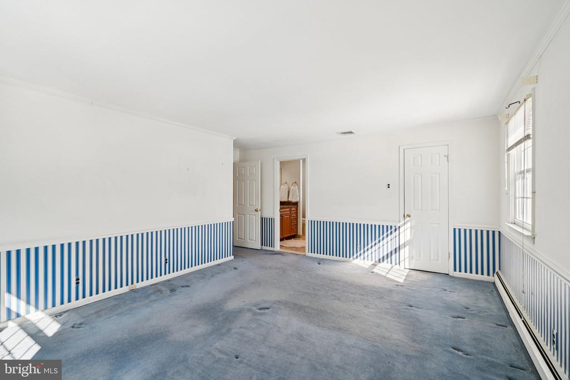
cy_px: 190
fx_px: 238
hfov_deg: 100.4
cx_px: 285
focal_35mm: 15
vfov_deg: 77.3
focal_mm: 15
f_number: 8
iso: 160
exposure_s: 1/30
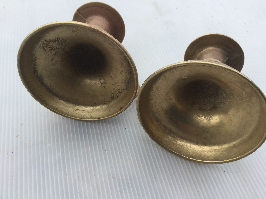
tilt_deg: -54.1
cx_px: 133
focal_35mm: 31
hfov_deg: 58.4
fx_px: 238
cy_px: 100
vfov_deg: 45.4
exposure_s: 1/522
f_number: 2.4
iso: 25
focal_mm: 3.3
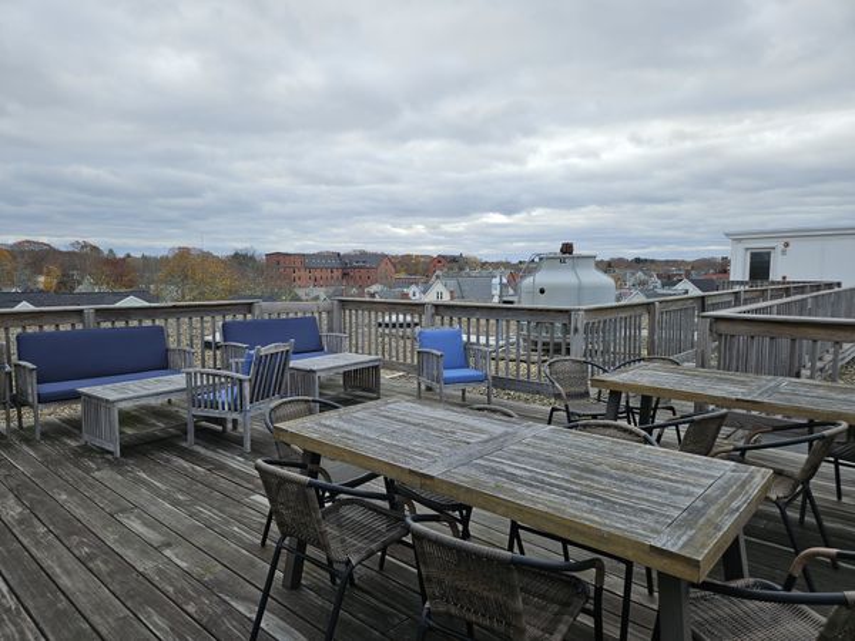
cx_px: 428
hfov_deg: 73.9
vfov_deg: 58.9
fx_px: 568
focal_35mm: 23
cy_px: 320
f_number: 1.8
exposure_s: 1/838
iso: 25
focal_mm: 5.4
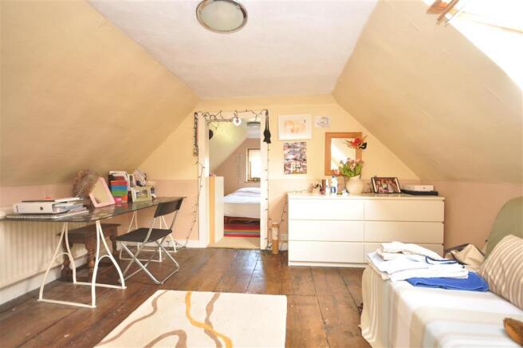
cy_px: 174
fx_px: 218
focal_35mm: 15
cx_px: 262
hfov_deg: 100.4
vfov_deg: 77.2
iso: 200
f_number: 4
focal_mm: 10
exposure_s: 1/5
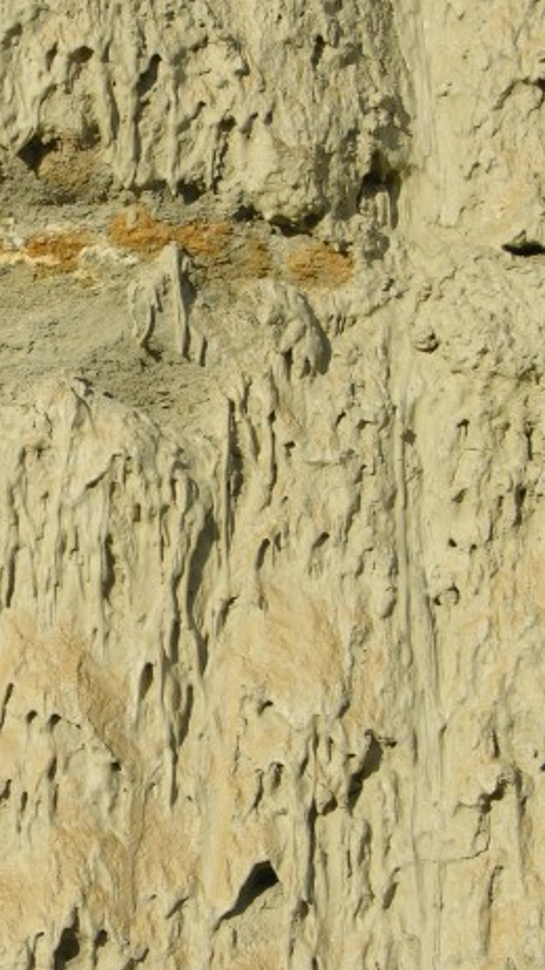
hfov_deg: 8.5
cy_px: 494
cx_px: -17
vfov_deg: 15.2
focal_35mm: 141
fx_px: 3627
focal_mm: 19.9
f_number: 6.1
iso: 50
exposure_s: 1/250
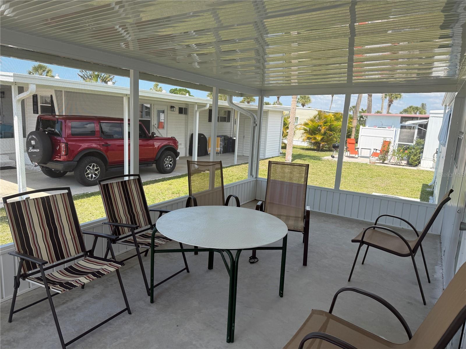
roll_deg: -3.2
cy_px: 174
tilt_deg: -10.3
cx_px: 233
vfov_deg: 56.8
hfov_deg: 71.6
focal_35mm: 24
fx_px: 323
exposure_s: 1/1689
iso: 100
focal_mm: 6.76
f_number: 1.78
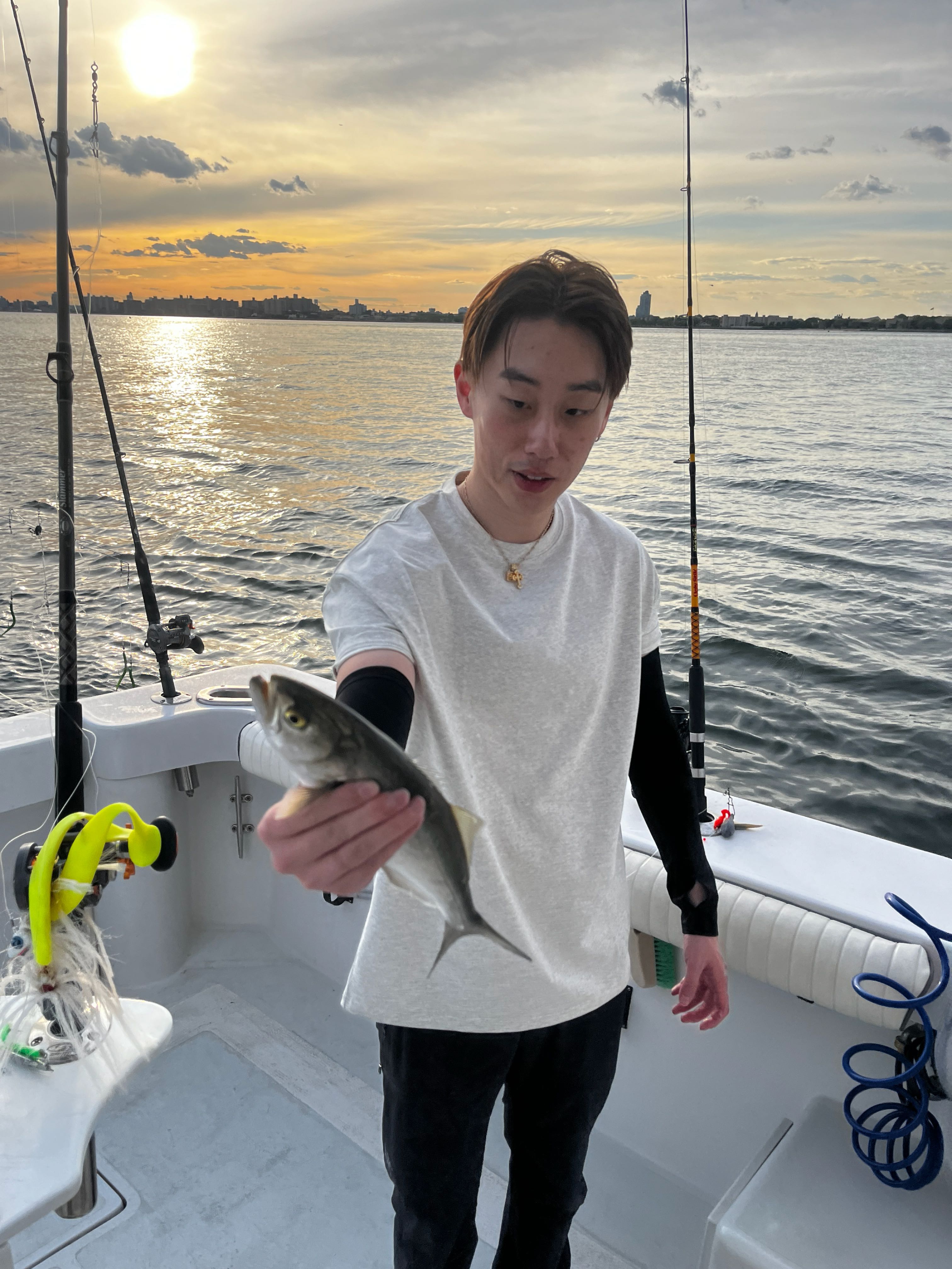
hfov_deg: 53.1
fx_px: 953
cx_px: 476
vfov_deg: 67.3
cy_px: 634
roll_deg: +0.7
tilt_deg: -15.2
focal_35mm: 26
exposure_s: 1/2410
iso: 50
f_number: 1.6
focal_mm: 5.1
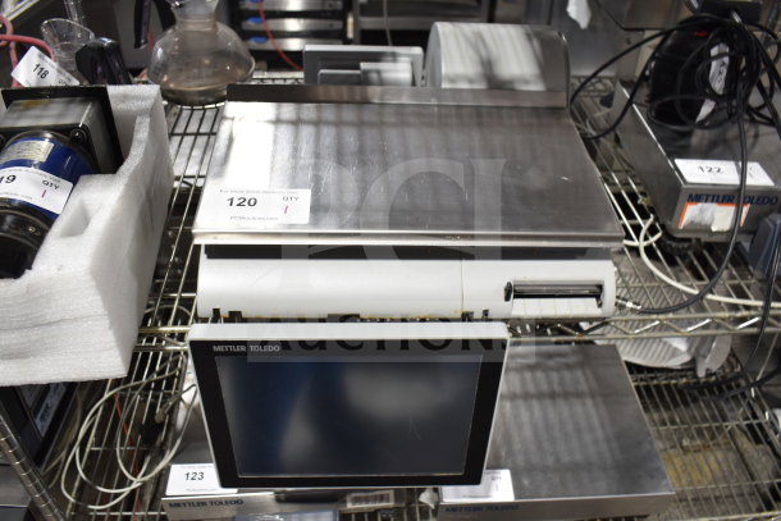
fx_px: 651
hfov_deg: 61.9
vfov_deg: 43.6
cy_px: 260
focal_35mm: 30
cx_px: 390
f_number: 3.8
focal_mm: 20
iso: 400
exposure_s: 1/30
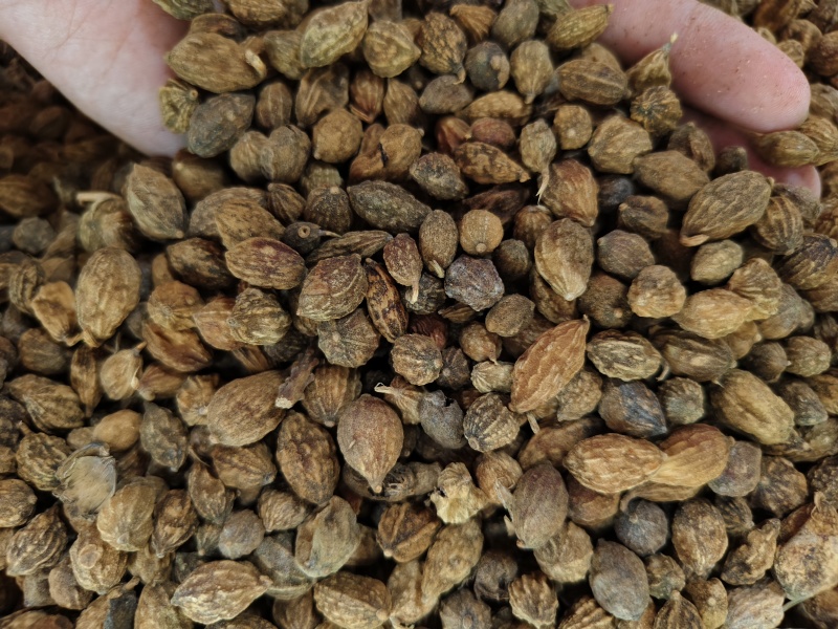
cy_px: 314
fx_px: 557
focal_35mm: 23
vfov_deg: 58.9
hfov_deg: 73.9
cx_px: 419
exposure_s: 1/50
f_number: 1.88
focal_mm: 5.56
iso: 812
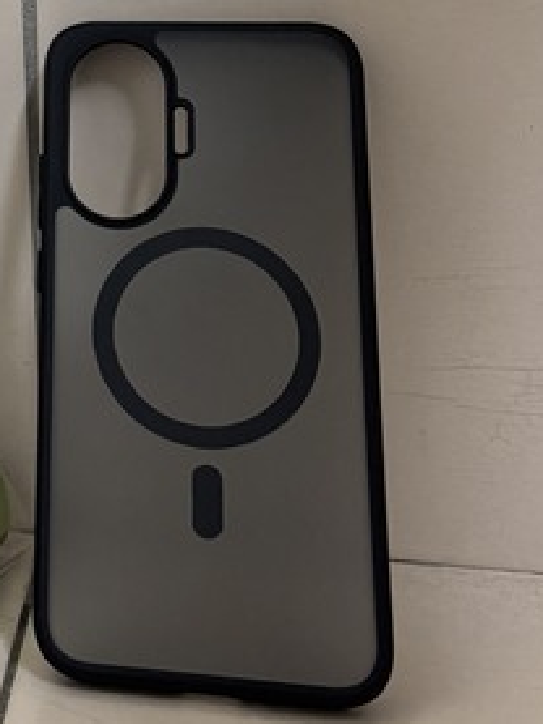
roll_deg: +2.5
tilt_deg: -1.2
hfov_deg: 15.0
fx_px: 1881
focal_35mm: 90
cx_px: -321
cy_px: -167
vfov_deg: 20.3
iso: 160
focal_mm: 5.96
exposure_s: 1/60
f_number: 1.6
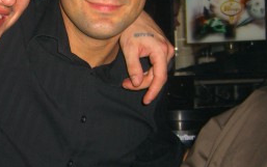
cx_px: 33
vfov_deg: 13.9
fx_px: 684
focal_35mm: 94
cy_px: 54
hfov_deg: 21.6
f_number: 2.8
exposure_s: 1/60
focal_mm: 7.9
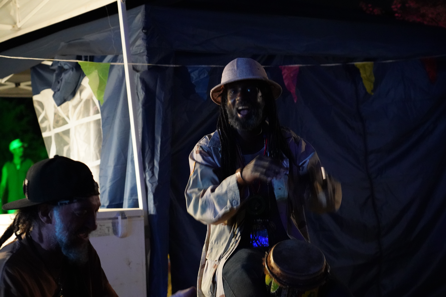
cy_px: 148
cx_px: 223
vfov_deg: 20.9
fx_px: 805
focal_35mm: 65
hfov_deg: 31.0
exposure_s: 1/15
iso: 12800
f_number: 4
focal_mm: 65
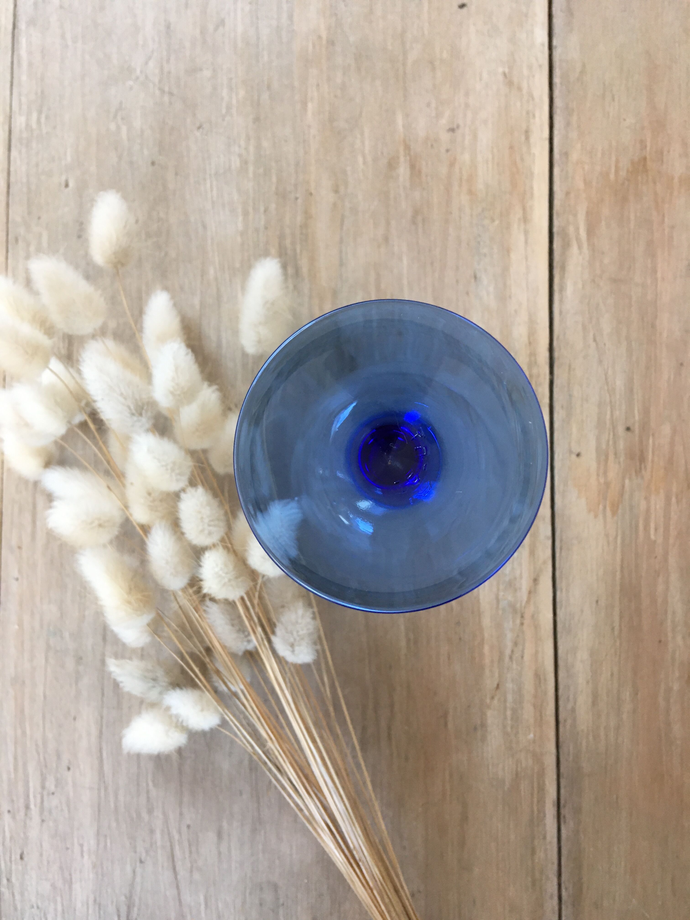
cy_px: 460
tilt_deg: -88.6
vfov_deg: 61.7
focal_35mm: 29
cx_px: 345
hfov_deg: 48.2
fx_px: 771
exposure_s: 1/33
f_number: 2.2
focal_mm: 4.15
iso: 125
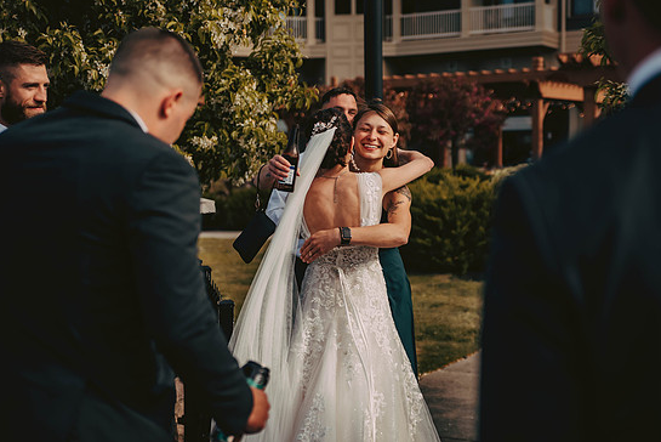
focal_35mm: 66
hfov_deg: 30.5
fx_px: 1212
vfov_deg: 20.6
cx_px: 346
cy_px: 208
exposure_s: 1/4000
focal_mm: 62
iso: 500
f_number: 2.8
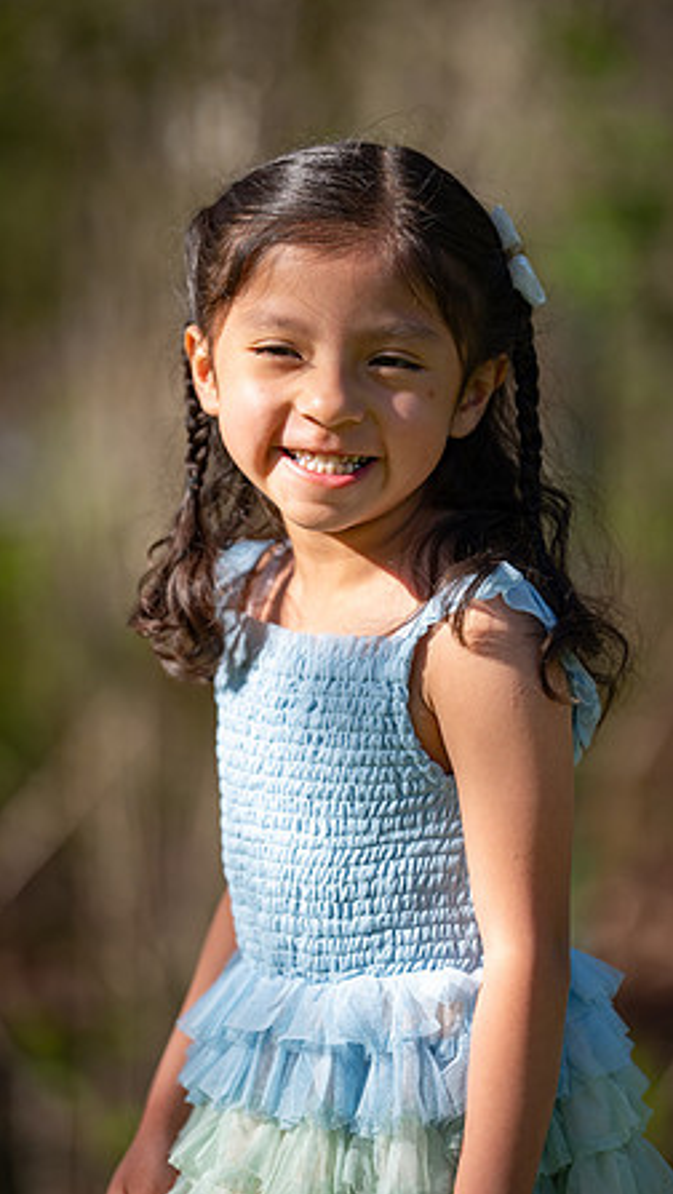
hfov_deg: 6.1
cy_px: 598
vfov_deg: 10.8
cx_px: 375
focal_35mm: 200
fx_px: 6334
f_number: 2.8
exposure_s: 1/3200
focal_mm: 190
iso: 400
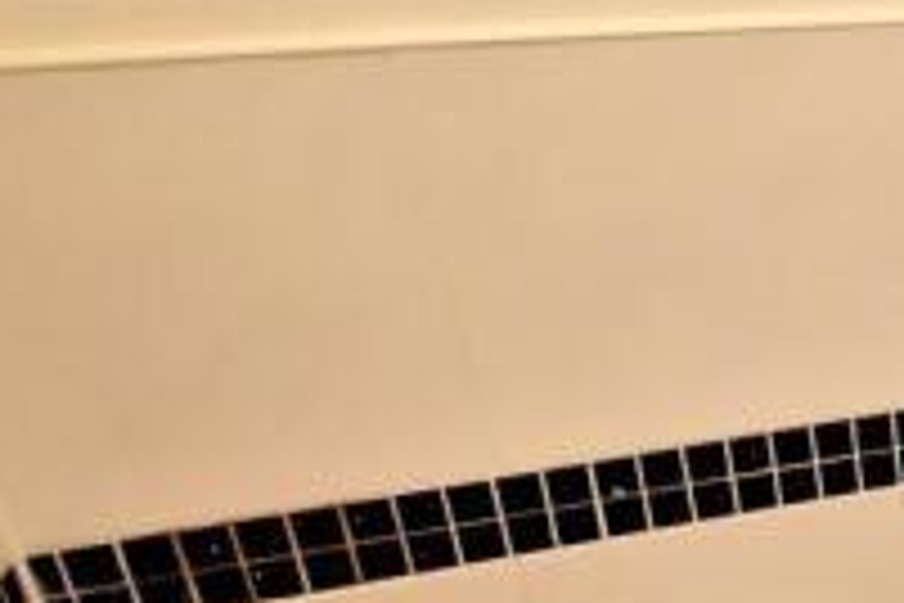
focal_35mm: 49
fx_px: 1230
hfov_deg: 30.6
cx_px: 1208
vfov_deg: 26.8
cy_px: 520
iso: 800
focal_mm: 10
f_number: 3.5
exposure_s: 1/25
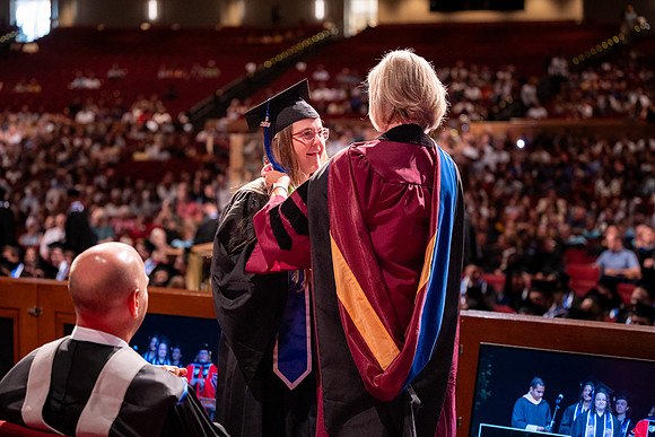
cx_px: 320
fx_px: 1452
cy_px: 236
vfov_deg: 17.1
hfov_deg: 25.4
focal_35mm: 80
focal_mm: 70
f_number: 2.8
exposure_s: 1/125
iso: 2000
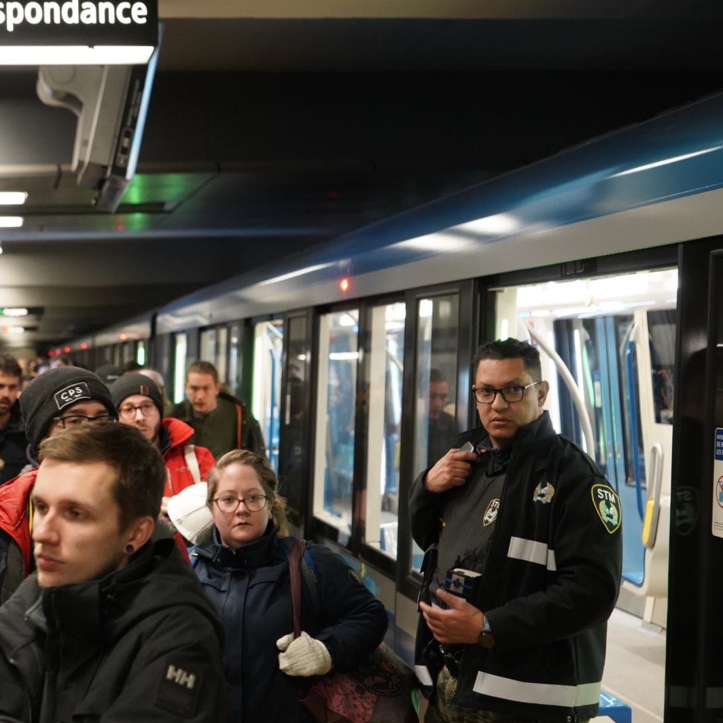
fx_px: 1465
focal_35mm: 62
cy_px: 366
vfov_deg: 27.7
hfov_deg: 27.4
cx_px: 189
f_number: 4
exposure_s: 1/160
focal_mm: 48
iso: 6400
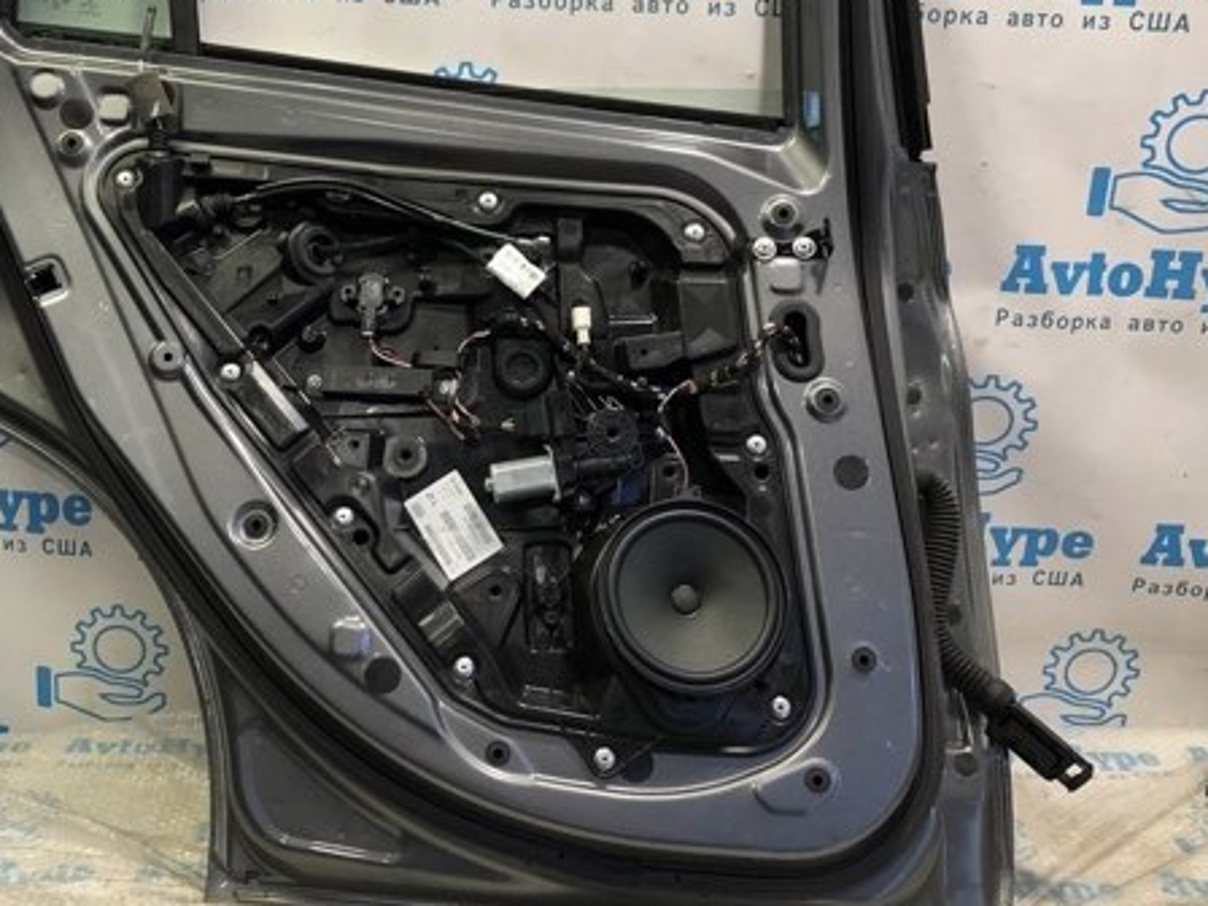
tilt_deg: -18.9
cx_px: 477
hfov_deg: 46.5
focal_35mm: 40
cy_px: 305
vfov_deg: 35.6
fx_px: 1396
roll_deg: -1.3
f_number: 1.8
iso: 32
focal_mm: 4
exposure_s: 1/25
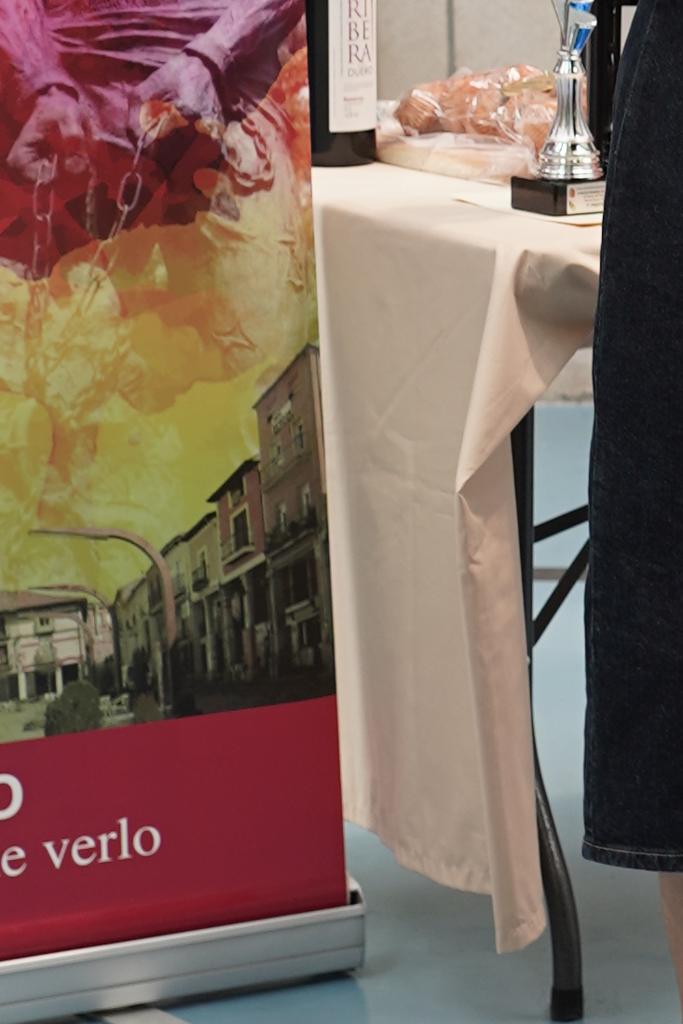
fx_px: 5433
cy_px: -76
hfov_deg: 6.8
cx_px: 1584
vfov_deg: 10.6
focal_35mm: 191
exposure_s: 1/125
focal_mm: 35
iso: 200
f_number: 3.5
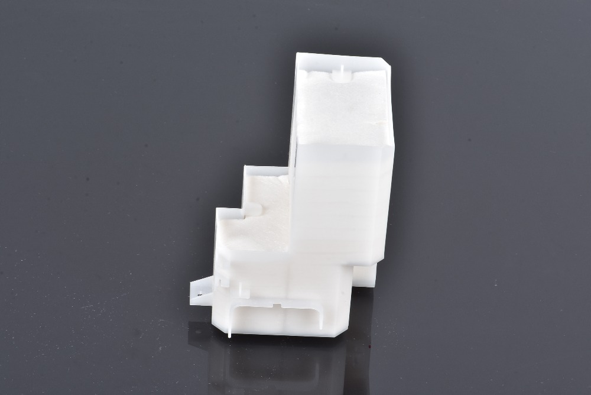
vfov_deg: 8.7
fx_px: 2587
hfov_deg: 13.0
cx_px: 296
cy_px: 198
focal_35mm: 158
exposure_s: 1/60
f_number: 22
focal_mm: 105
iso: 320
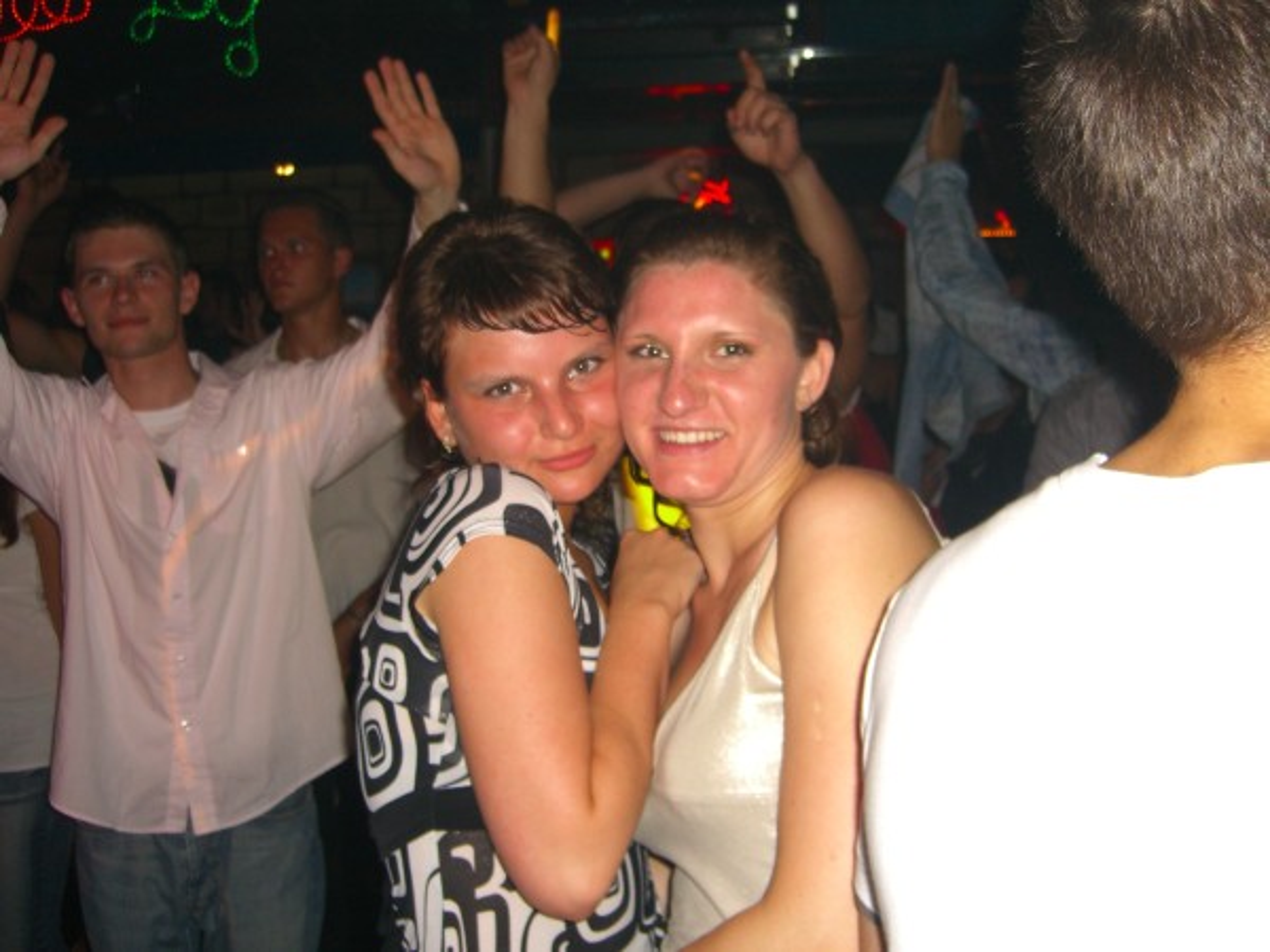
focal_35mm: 38
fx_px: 1394
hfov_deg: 49.0
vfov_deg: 37.7
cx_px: 635
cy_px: 476
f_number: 2.8
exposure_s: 1/60
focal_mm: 7.9
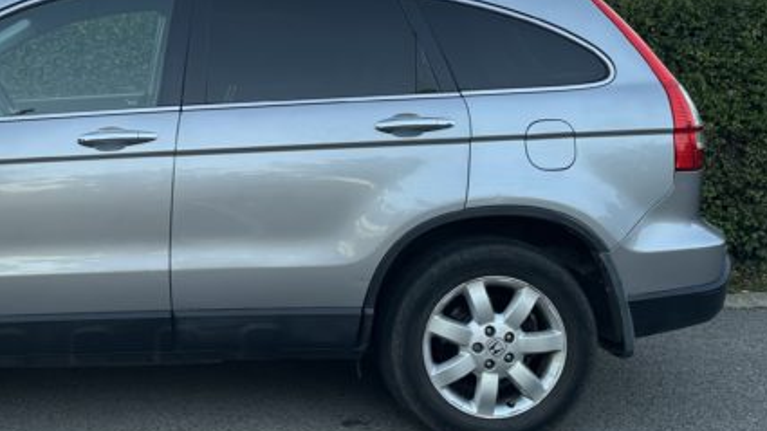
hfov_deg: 40.6
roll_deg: -2.1
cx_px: 168
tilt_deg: -5.8
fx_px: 996
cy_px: 129
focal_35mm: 49
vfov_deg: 24.3
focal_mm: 6.86
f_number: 1.78
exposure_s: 1/204
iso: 80
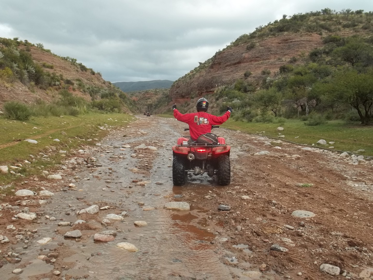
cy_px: 140
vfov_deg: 42.9
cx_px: 186
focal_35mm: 33
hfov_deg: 55.4
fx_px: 356
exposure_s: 1/400
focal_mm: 5.9
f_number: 3.3
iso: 64
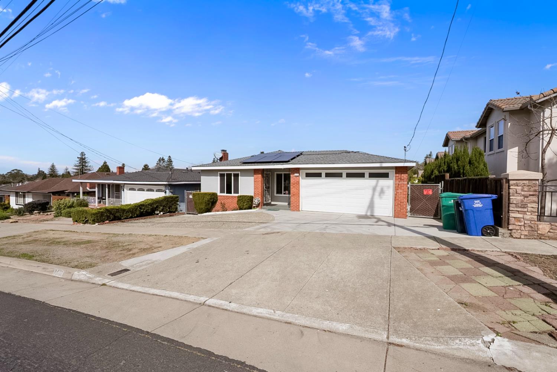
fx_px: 248
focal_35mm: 16
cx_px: 278
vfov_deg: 73.8
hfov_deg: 96.7
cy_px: 186
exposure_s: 1/800
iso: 160
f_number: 8
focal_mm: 16
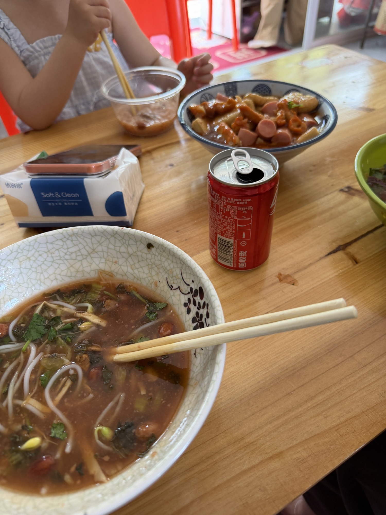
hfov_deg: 56.8
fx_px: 357
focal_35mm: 24
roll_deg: +2.6
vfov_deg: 71.6
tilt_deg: -44.7
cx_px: 193
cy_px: 258
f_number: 1.78
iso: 160
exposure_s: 1/121
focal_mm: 6.76
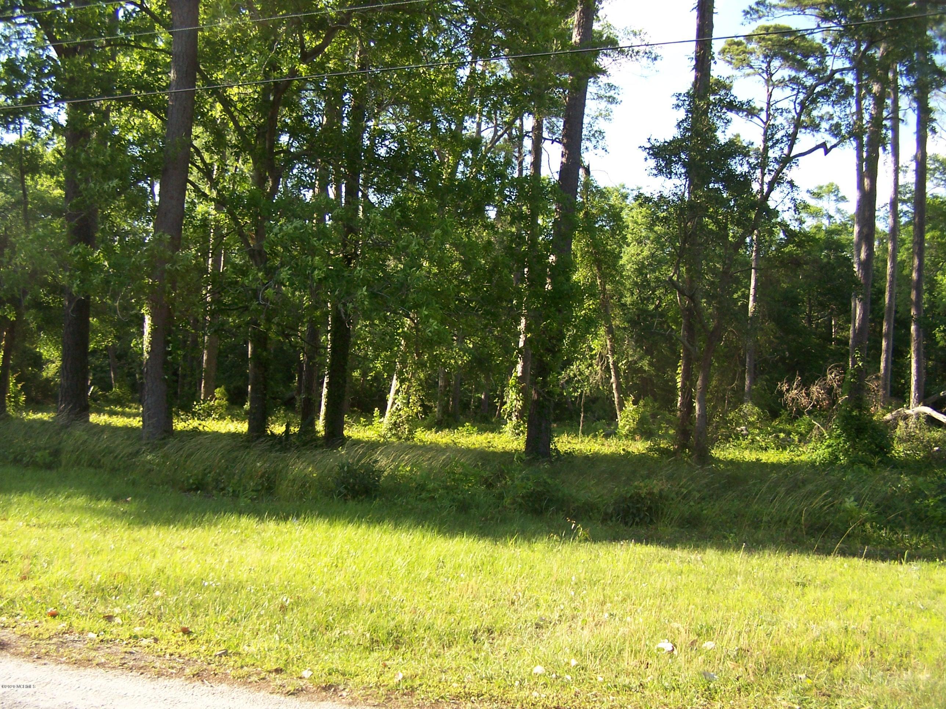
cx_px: 473
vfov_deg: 37.7
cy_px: 354
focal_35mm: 38
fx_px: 1038
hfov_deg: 49.0
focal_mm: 6.3
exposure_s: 1/250
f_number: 2.8
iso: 80
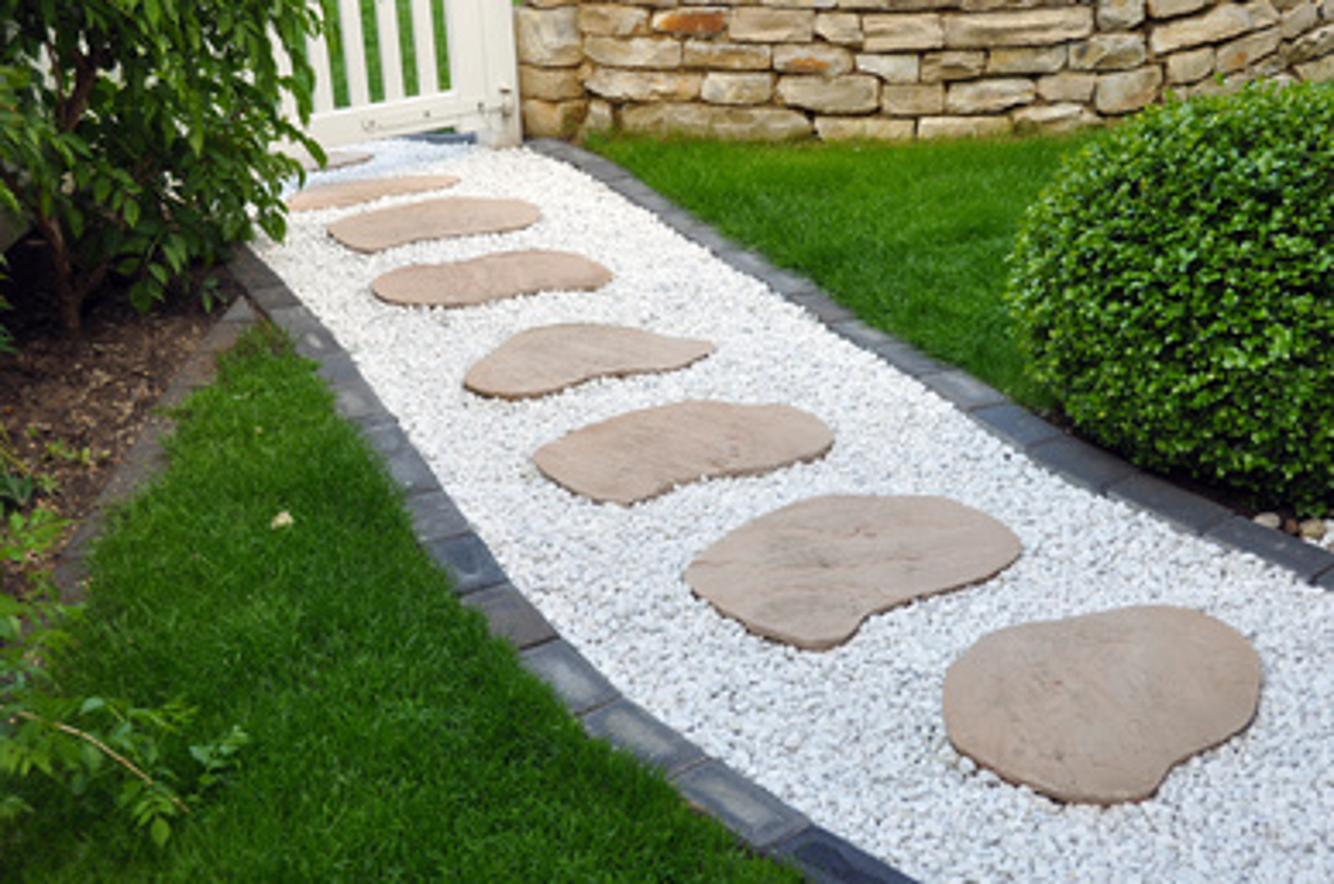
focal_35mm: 46
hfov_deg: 42.8
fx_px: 1701
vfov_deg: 29.1
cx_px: 724
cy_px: 440
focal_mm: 28
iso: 200
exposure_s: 1/80
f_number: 5.6
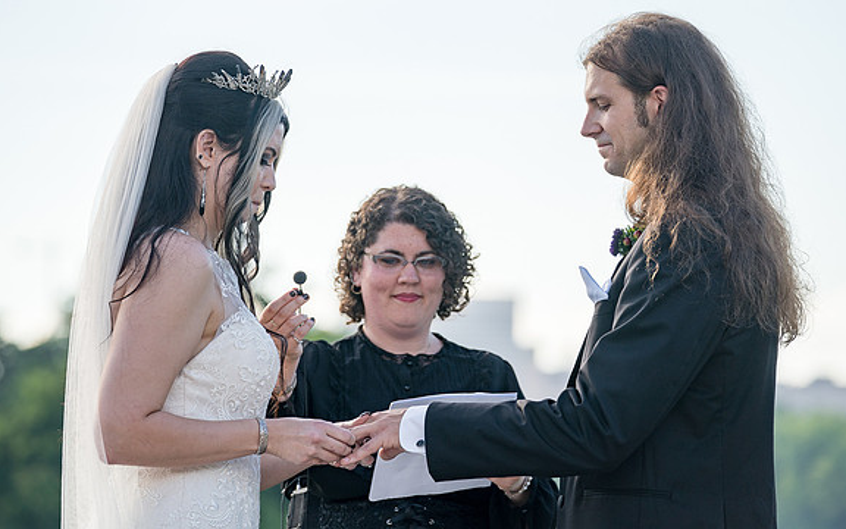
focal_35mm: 194
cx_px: 407
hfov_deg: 10.8
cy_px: 219
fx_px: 4473
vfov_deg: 6.8
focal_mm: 165
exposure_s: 1/500
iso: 100
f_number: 4
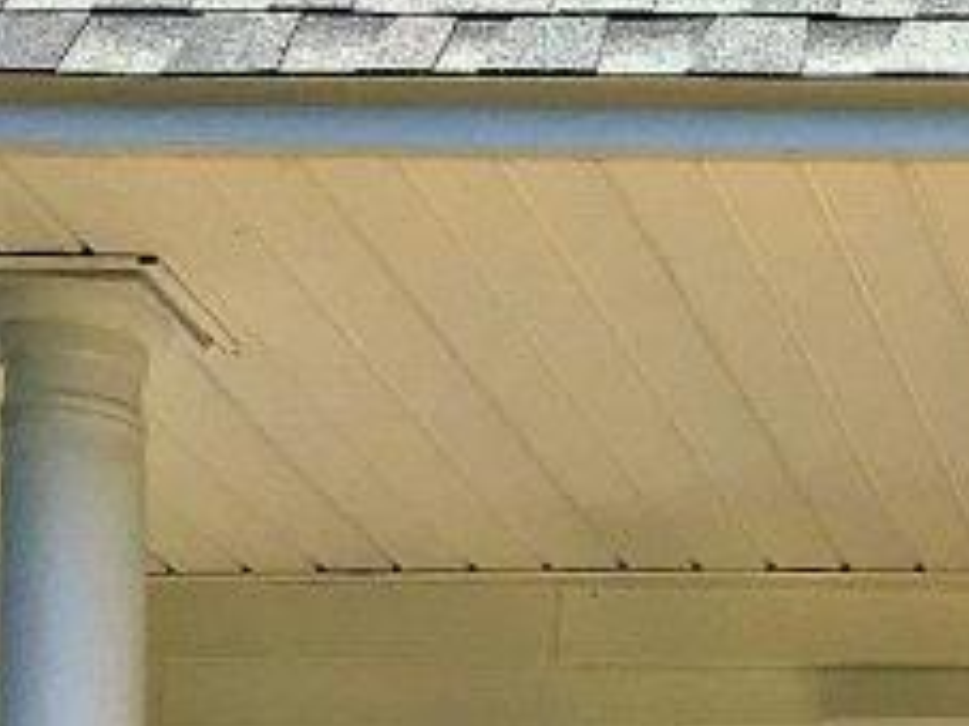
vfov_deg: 10.4
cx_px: 1631
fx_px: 3665
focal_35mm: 131
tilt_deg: +5.0
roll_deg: -0.5
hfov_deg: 13.8
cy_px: 1486
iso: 32
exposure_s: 1/2083
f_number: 2.2
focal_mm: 4.15
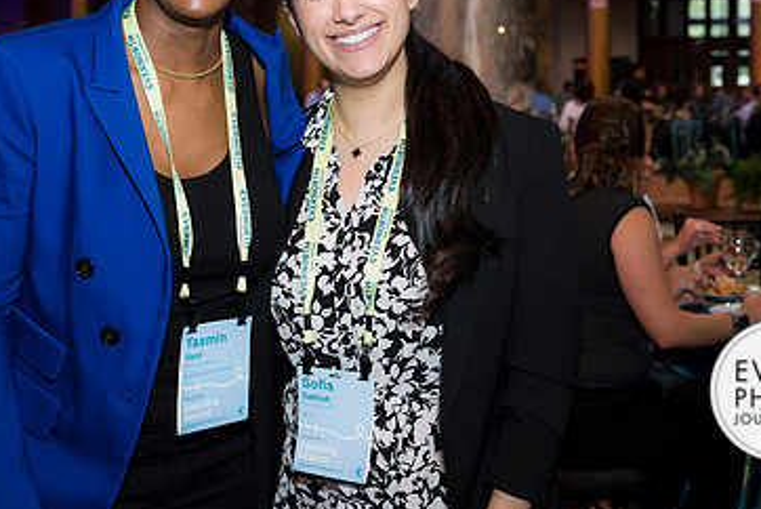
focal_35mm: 54
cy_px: 121
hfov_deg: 36.7
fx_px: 1142
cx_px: 317
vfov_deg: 24.8
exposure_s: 1/100
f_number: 4
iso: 800
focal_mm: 32.5
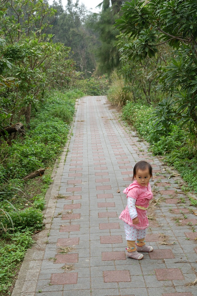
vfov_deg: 35.1
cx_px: 98
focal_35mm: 57
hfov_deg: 23.7
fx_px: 469
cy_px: 148
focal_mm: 38
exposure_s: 1/160
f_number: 5.6
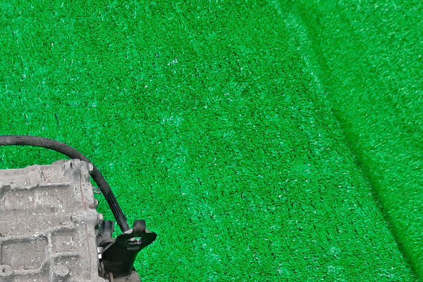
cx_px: -8
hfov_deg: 30.0
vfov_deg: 20.4
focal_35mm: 62
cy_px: 343
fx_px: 729
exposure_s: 1/50
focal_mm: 3.93
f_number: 1.7
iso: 132
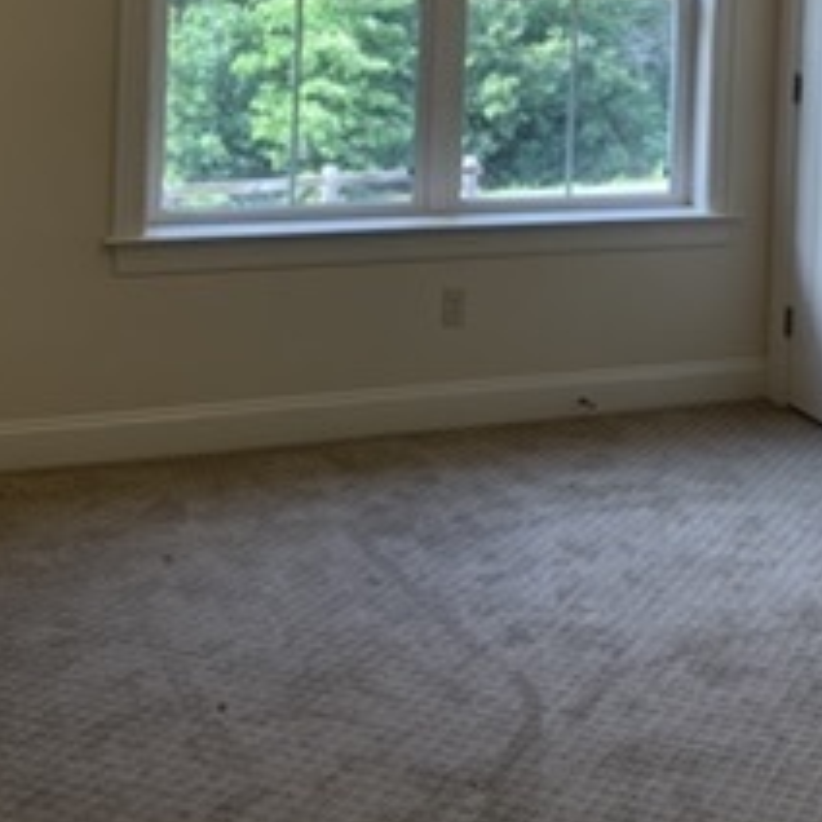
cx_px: 492
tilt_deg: -1.4
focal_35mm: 52
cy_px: -12
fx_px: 1397
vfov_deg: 30.3
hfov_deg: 32.7
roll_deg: -2.8
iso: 32
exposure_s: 1/120
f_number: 1.8
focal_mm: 4.25
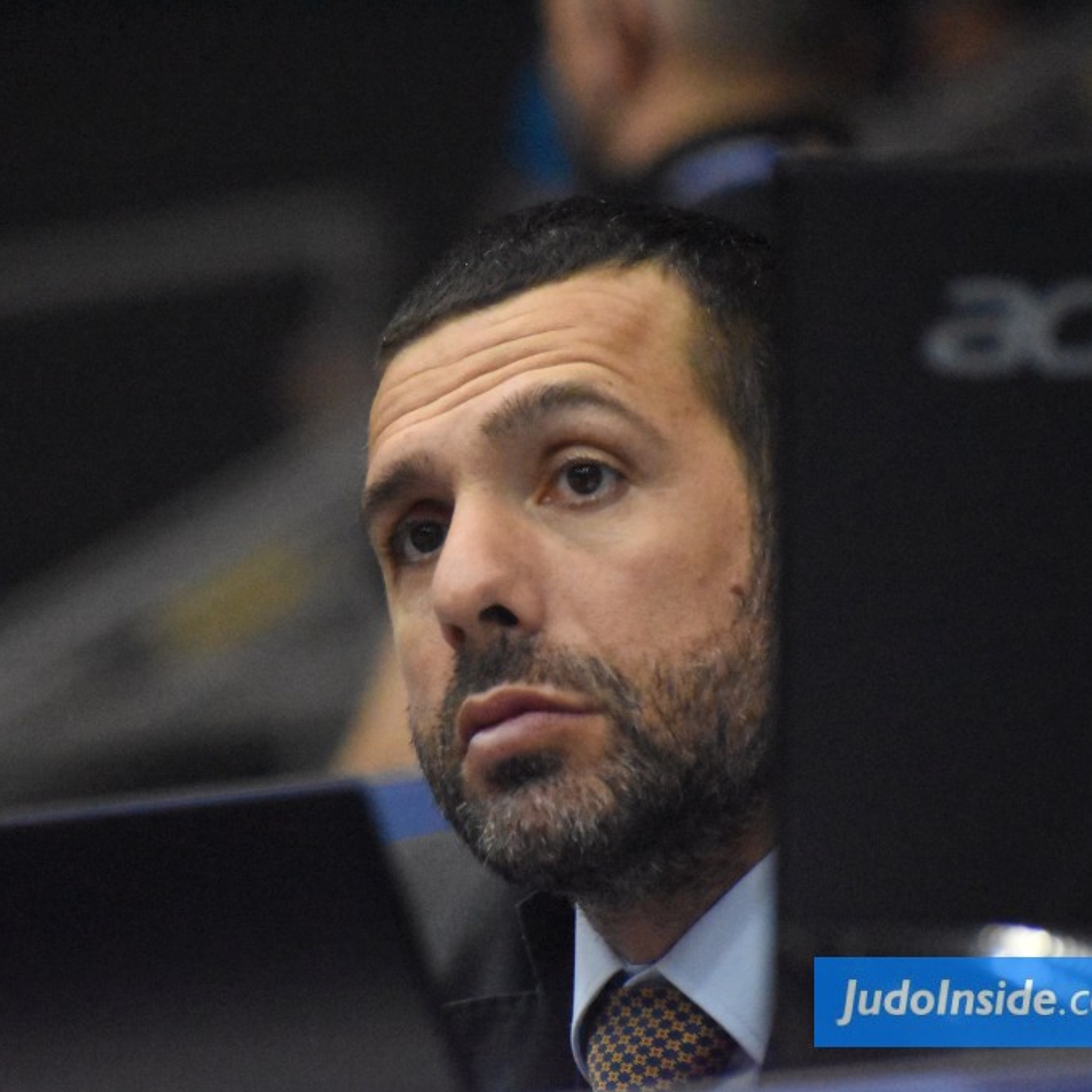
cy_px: 547
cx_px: 393
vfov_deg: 3.0
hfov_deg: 3.0
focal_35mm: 576
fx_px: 20558
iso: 12800
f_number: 6.3
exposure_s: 1/800
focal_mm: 300
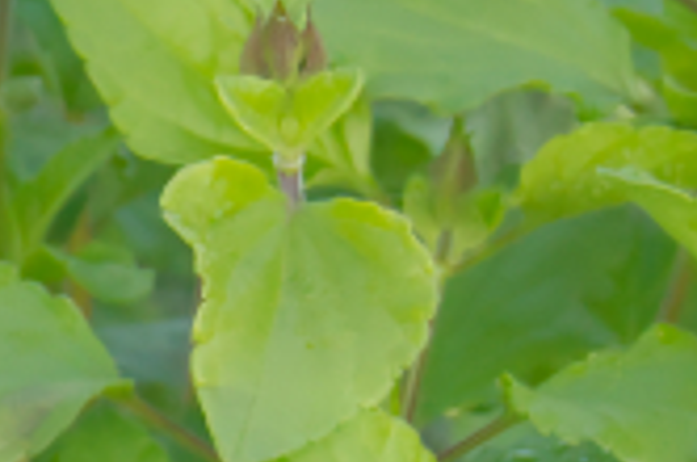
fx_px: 10493
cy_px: 1121
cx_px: -1272
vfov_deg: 2.5
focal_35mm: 543
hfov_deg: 3.7
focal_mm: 50
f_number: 11
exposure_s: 1/80
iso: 400
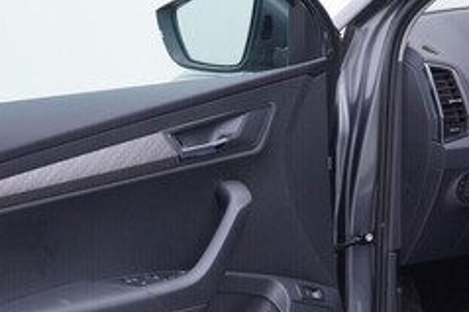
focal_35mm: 83
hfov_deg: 24.3
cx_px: 343
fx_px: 1081
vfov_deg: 16.4
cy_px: 170
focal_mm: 24
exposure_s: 1/50
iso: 125
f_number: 3.2
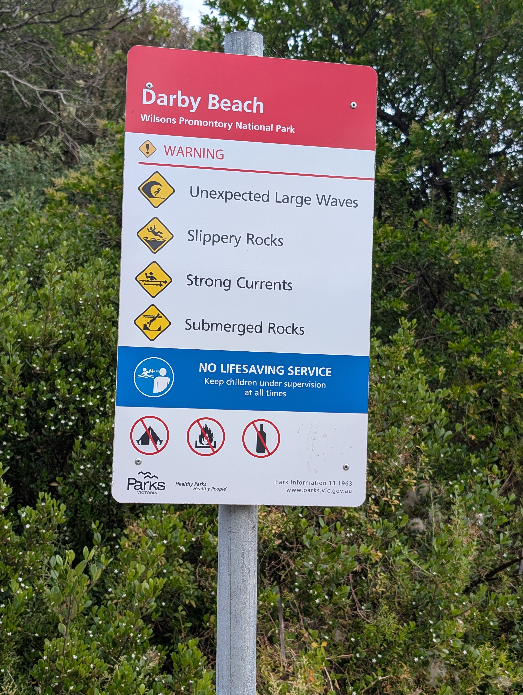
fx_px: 985
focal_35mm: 49
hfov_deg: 29.7
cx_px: 262
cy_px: 348
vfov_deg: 38.9
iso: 22
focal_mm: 6.9
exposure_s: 1/749
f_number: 1.68
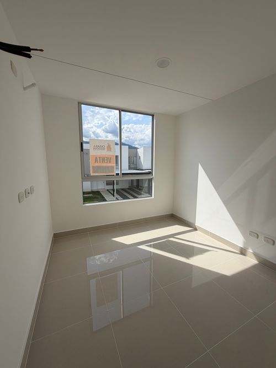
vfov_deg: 102.1
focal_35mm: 14
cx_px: 138
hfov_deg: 85.7
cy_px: 184
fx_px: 149
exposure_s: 1/820
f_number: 2.2
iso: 20
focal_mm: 2.22
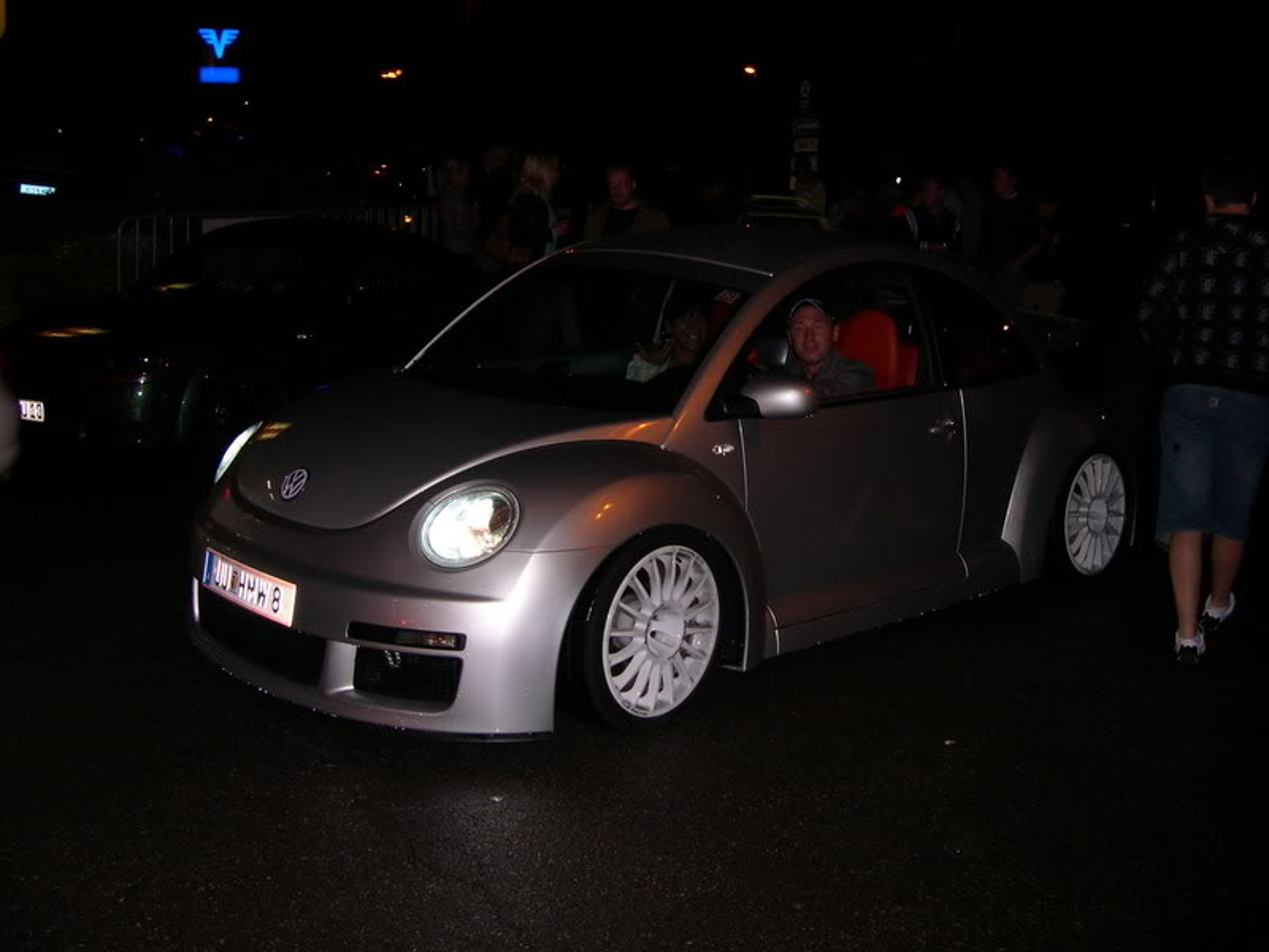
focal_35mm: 38
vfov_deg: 37.7
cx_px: 634
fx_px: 1393
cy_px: 476
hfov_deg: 49.0
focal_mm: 8
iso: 147
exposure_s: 1/60
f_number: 2.8
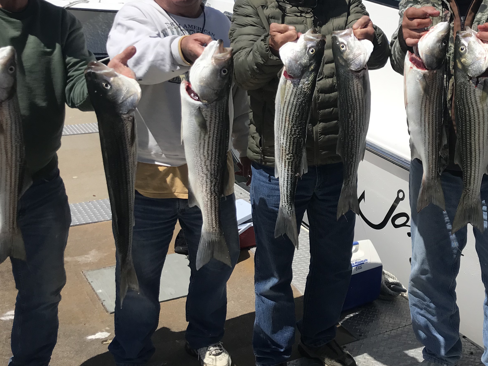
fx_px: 677
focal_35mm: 48
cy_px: 110
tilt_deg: -9.2
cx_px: 364
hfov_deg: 38.7
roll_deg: -3.3
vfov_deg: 30.0
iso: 20
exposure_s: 1/3690
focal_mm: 3.99
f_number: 1.8
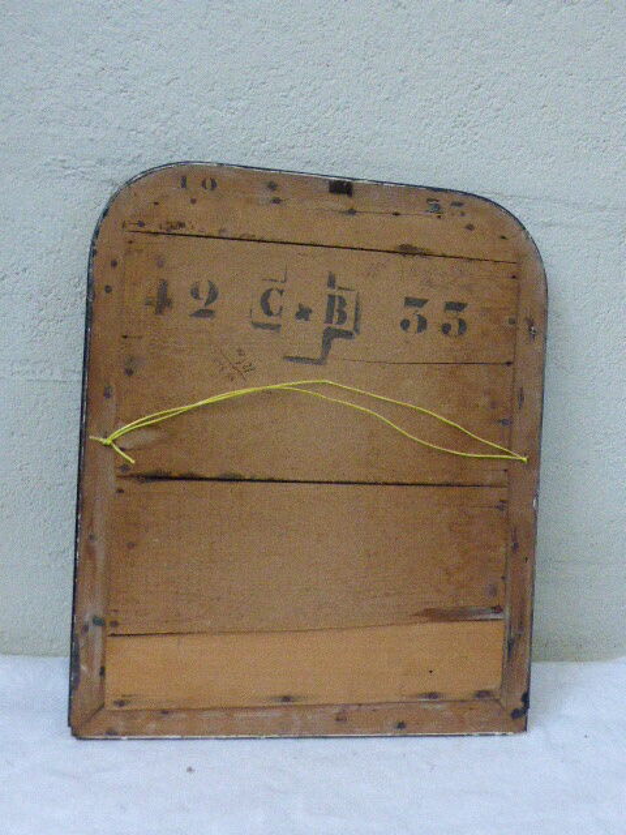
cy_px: 418
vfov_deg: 58.4
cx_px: 313
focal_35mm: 31
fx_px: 747
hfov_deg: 45.4
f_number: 3.6
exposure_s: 1/125
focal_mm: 5.4
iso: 1600
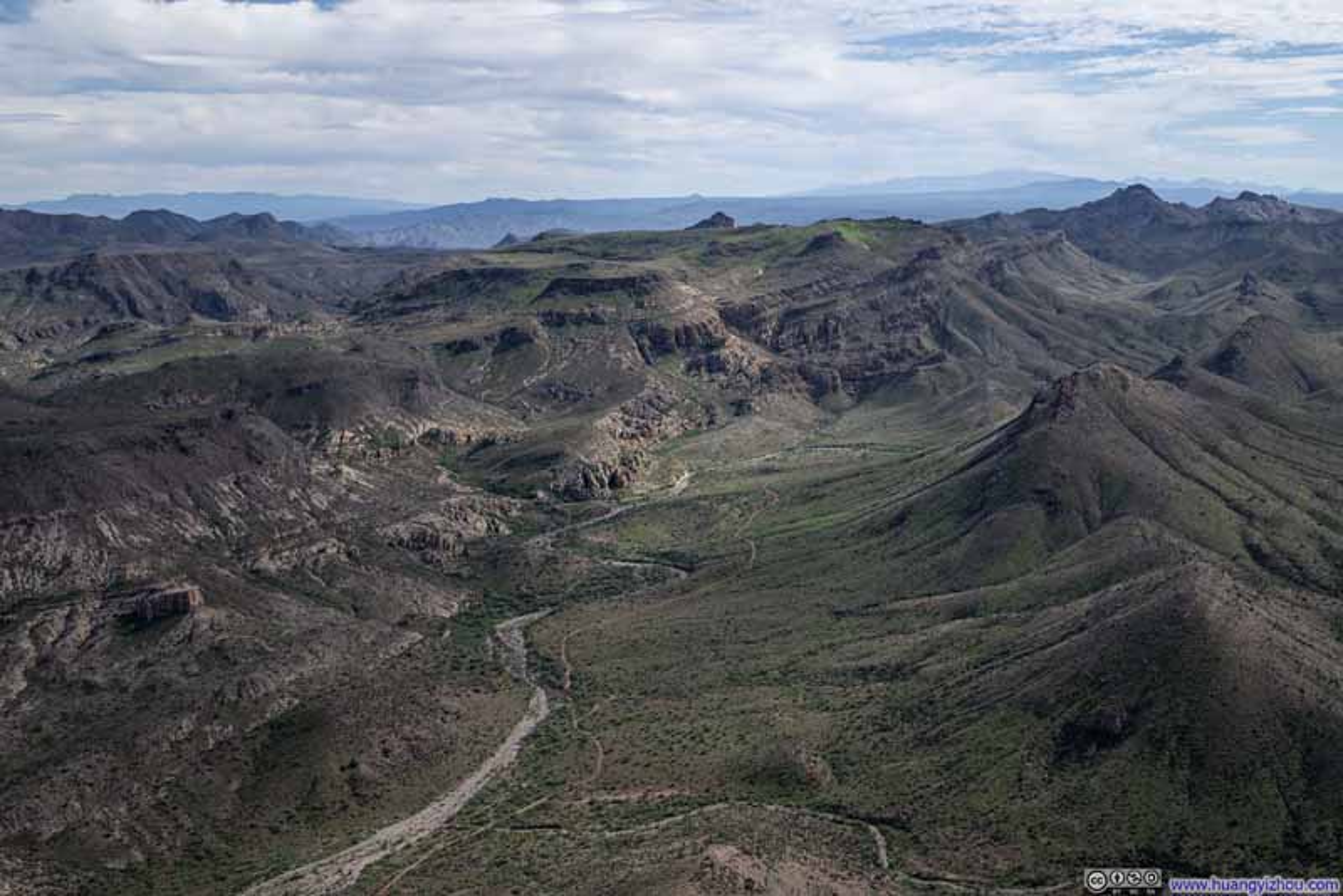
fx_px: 1567
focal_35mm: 42
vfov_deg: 31.9
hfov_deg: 46.4
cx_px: 672
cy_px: 448
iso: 100
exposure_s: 1/500
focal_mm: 42
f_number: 6.3
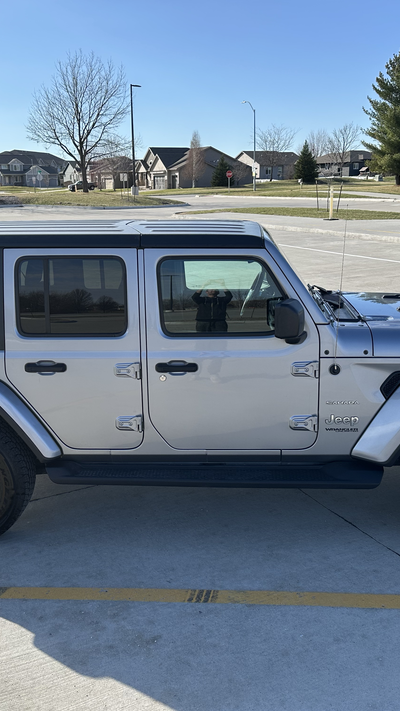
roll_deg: +1.0
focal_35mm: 35
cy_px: 356
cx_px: 183
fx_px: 660
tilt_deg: -13.8
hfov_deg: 33.7
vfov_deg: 56.6
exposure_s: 1/2967
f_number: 1.78
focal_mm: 6.86
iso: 80
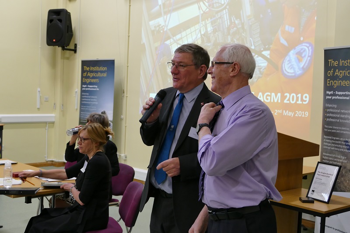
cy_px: 116
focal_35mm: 49
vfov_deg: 27.5
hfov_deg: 40.4
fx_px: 476
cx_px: 175
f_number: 3.3
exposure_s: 1/80
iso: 640
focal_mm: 17.83
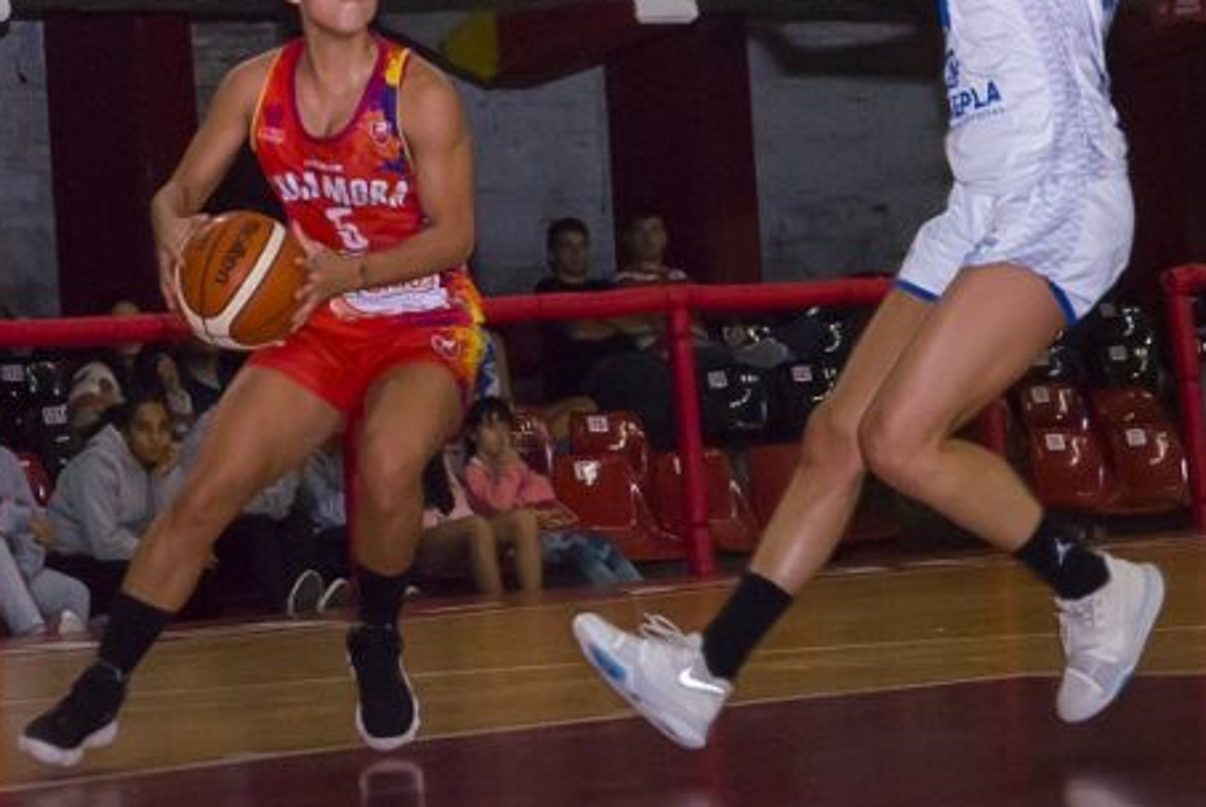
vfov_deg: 10.6
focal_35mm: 129
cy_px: 262
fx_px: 4326
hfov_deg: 15.9
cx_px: 527
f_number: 5.3
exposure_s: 1/200
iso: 1600
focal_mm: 56
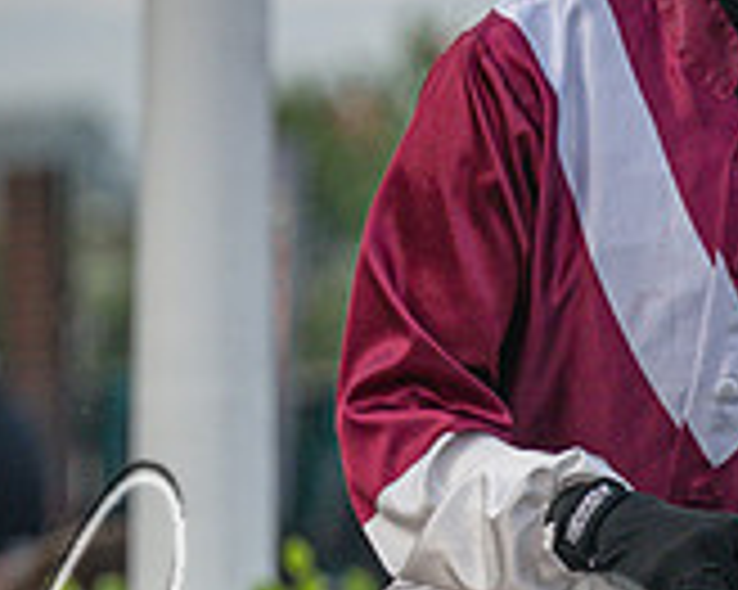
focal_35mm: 755
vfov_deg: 2.0
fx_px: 16481
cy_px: 334
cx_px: 1485
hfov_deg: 2.6
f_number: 4
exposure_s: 1/1600
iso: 400
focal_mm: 150
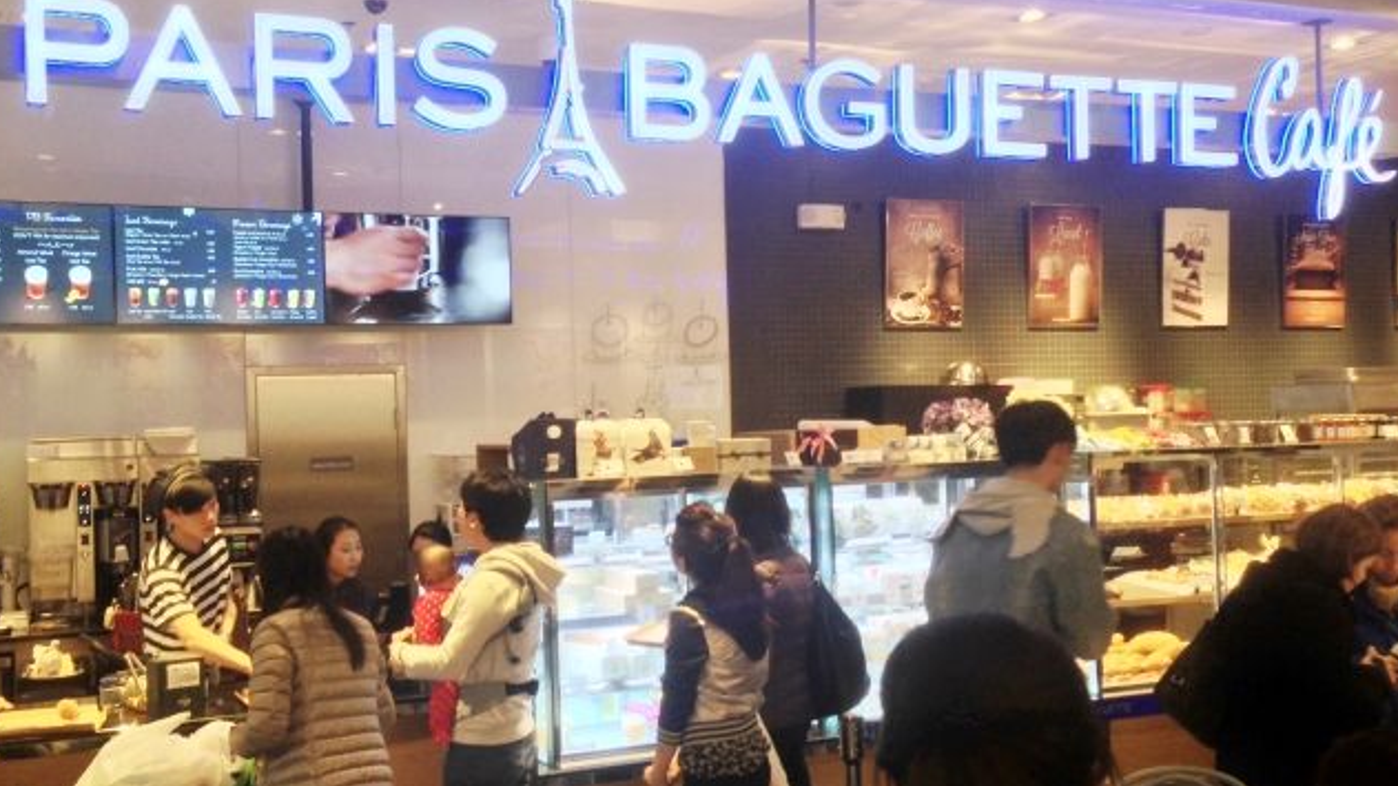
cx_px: 691
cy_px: 384
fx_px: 1372
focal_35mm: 37
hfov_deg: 54.0
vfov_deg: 32.0
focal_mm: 4.12
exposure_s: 1/30
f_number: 2.4
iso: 50
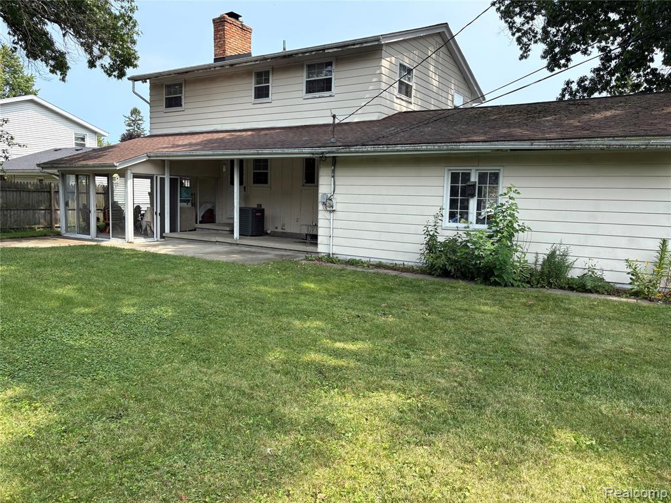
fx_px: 504
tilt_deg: -7.7
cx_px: 336
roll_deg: -2.5
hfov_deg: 67.3
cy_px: 252
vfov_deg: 53.1
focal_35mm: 26
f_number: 1.6
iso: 64
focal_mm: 5.96
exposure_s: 1/1311
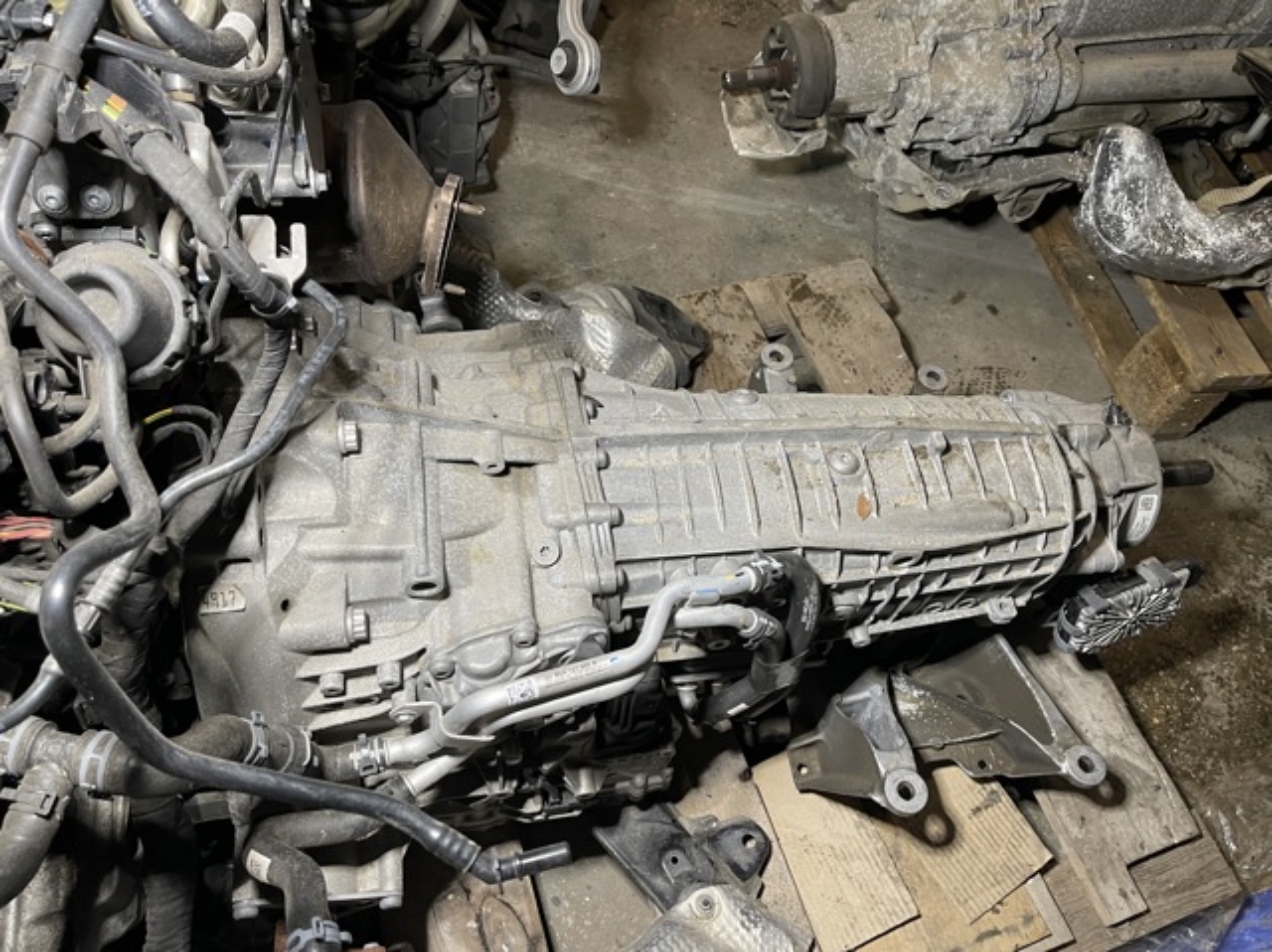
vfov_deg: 54.8
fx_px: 918
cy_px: 476
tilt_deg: -58.0
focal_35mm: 25
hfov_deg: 69.4
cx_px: 636
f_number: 1.6
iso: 125
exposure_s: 1/50
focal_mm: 5.1
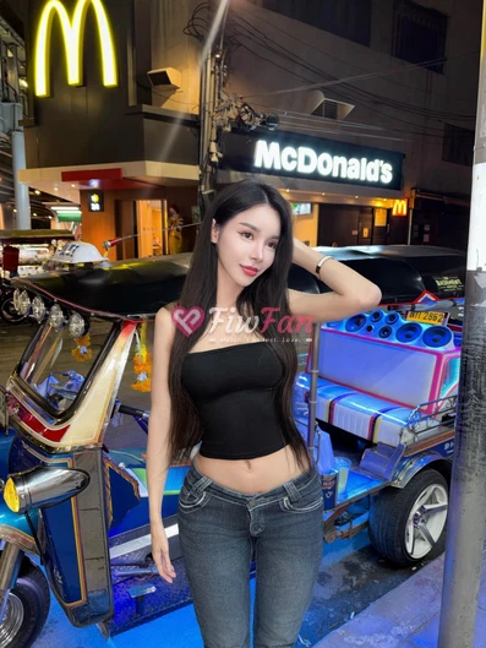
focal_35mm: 24
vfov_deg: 71.6
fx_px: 449
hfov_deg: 56.8
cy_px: 324
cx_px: 243
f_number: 1.48
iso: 80
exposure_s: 1/17
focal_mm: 6.93
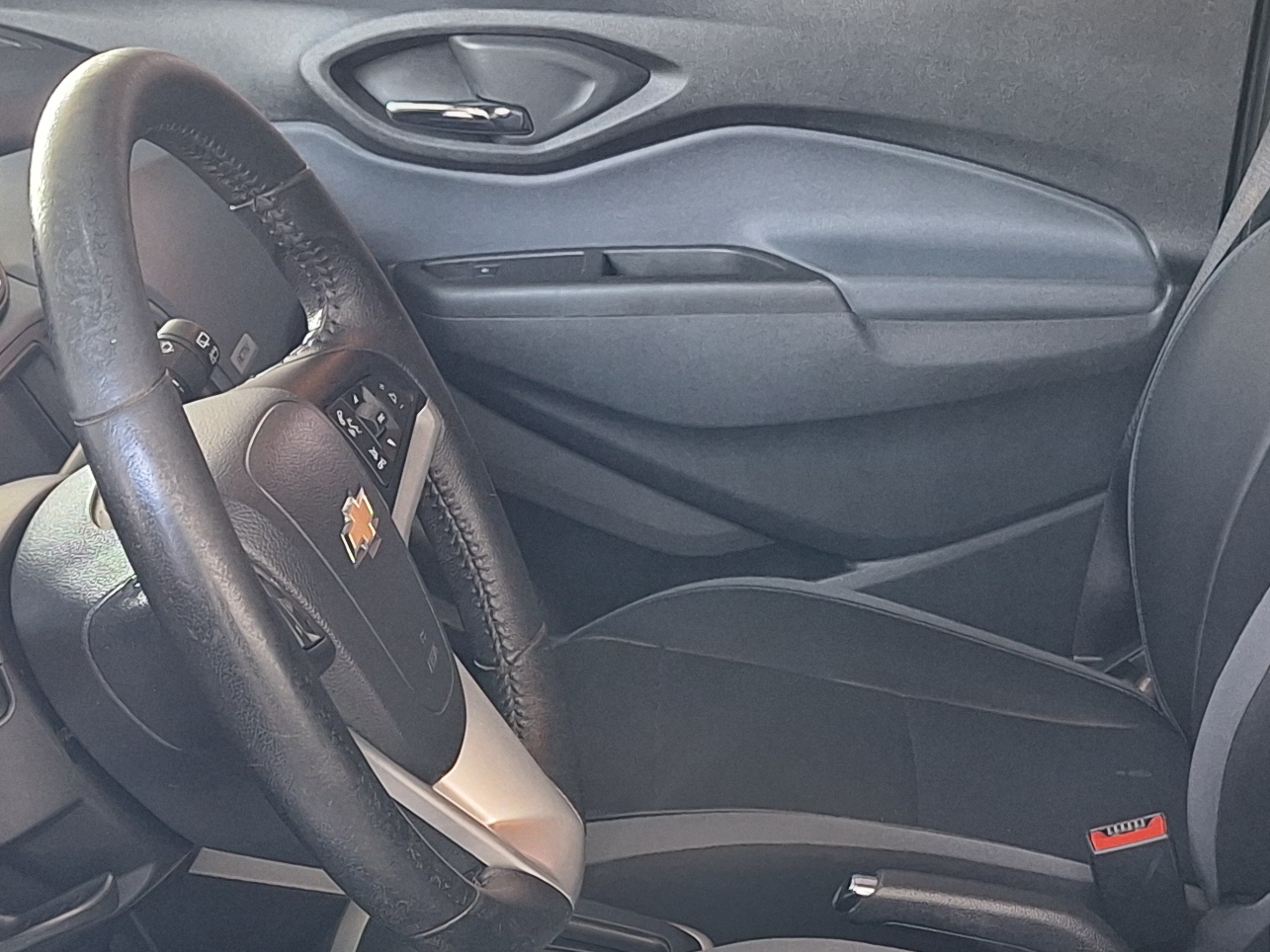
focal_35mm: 73
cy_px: 922
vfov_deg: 19.6
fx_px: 2678
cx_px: 740
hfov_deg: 26.6
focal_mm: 5.54
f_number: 1.8
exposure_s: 1/40
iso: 125
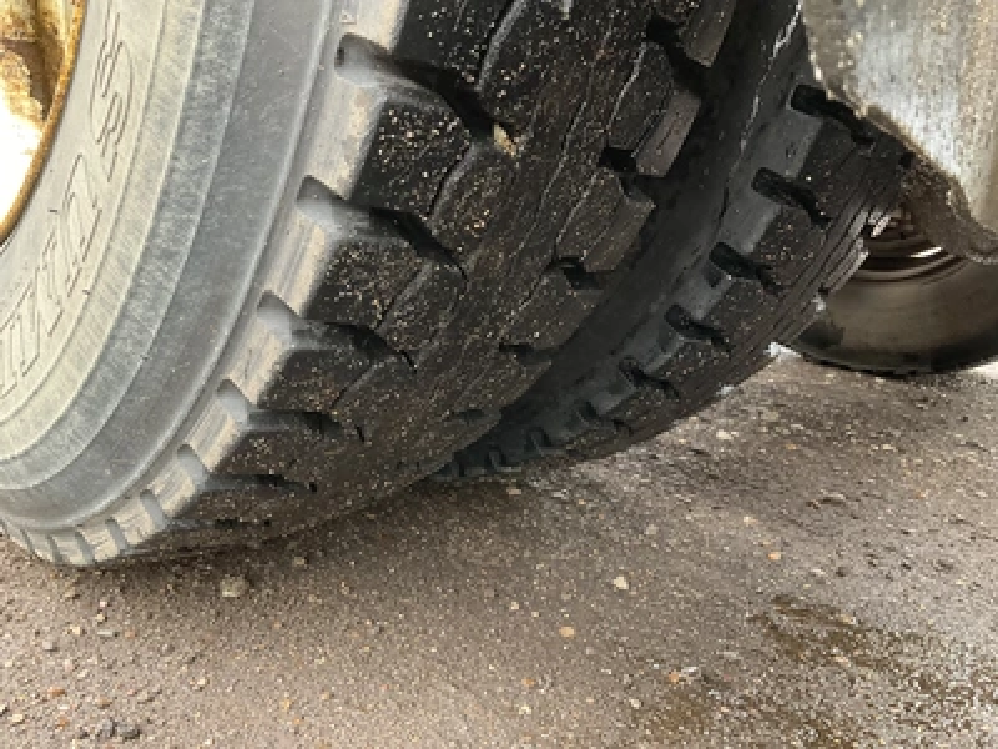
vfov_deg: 48.2
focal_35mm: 29
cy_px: 374
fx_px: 836
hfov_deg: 61.7
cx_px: 499
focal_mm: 3
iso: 80
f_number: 1.8
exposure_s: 1/60
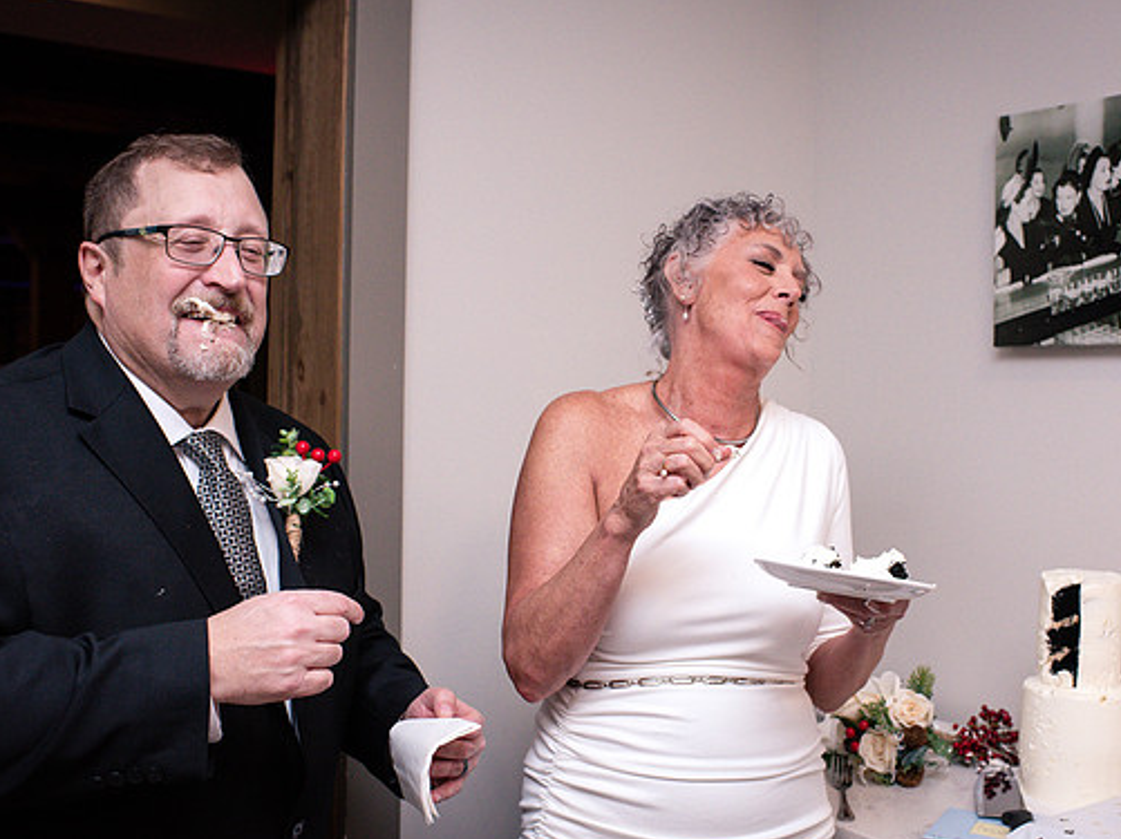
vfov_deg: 36.8
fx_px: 1262
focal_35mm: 39
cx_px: 624
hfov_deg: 47.8
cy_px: 426
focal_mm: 35
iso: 2500
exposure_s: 1/200
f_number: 5.6
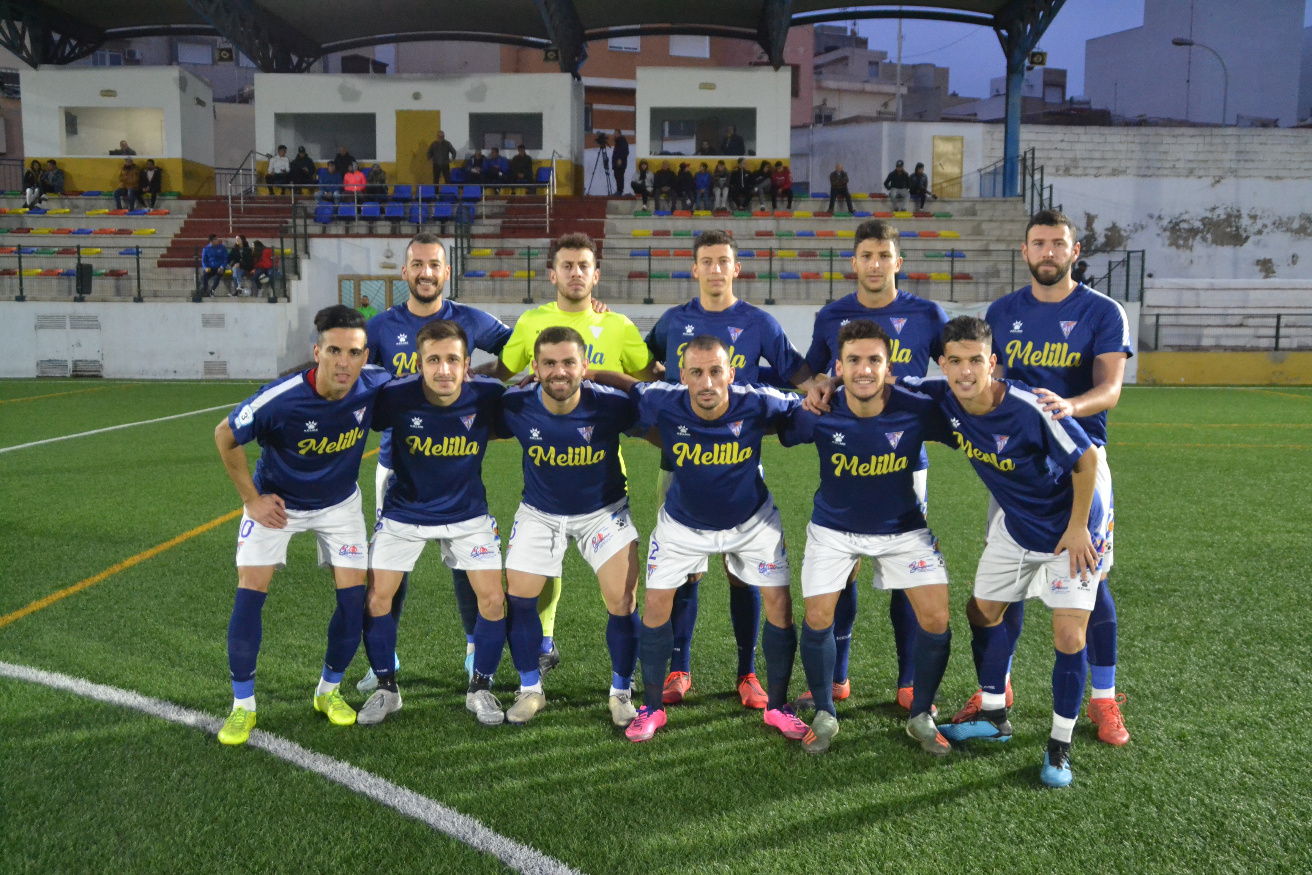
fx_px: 1367
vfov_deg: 35.5
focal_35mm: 38
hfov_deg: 51.3
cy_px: 438
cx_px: 656
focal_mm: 25
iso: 3200
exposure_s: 1/400
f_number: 3.8
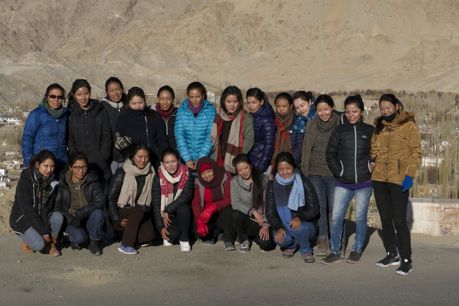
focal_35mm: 96
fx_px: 1224
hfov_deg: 21.2
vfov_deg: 14.2
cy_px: 153
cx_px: 230
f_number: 6.3
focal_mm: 34.91
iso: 200
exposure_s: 1/1300
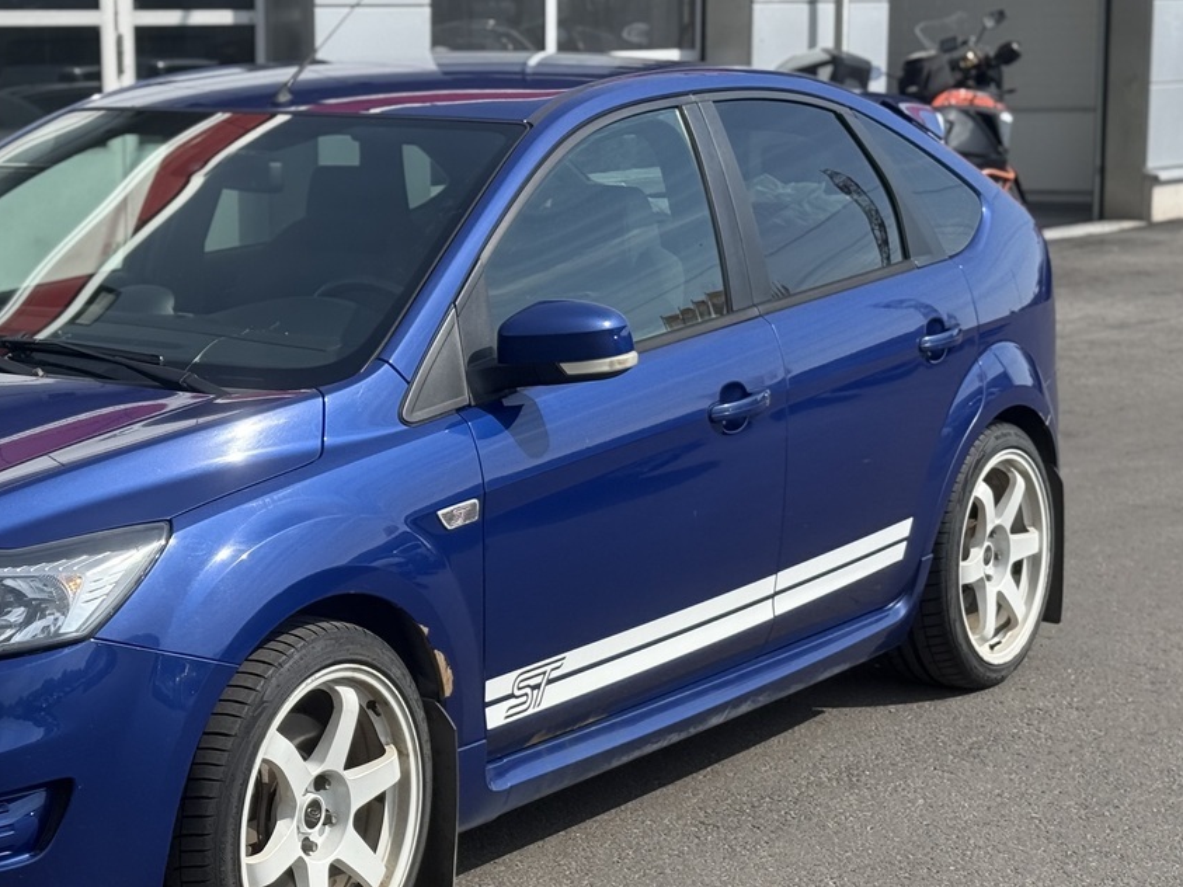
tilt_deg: -8.7
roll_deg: +1.5
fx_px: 2802
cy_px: 545
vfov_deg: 18.0
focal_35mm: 82
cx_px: 233
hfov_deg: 23.5
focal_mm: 6.76
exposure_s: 1/3704
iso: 80
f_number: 1.78
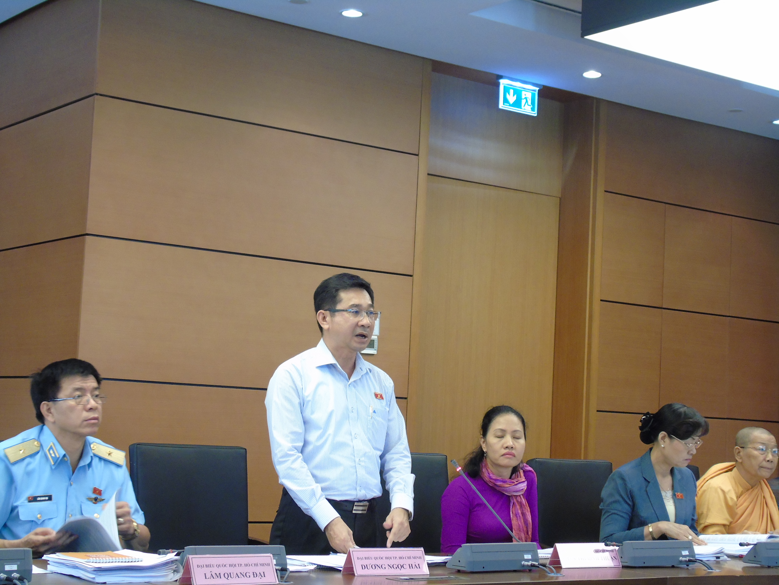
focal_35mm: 62
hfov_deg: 31.2
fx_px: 1395
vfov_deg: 23.7
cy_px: 292
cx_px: 390
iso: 400
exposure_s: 1/30
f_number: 4.5
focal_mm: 11
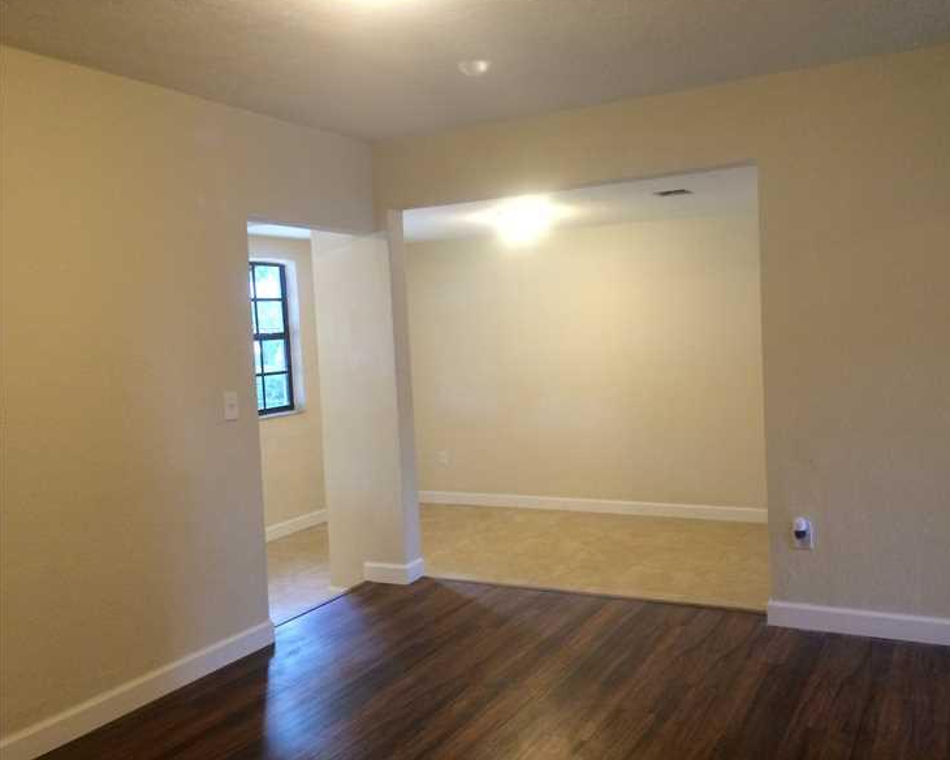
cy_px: 381
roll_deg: +1.8
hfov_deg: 57.1
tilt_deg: -2.9
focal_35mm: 31
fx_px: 872
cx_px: 518
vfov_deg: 47.1
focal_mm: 4.15
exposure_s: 1/30
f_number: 2.2
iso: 125
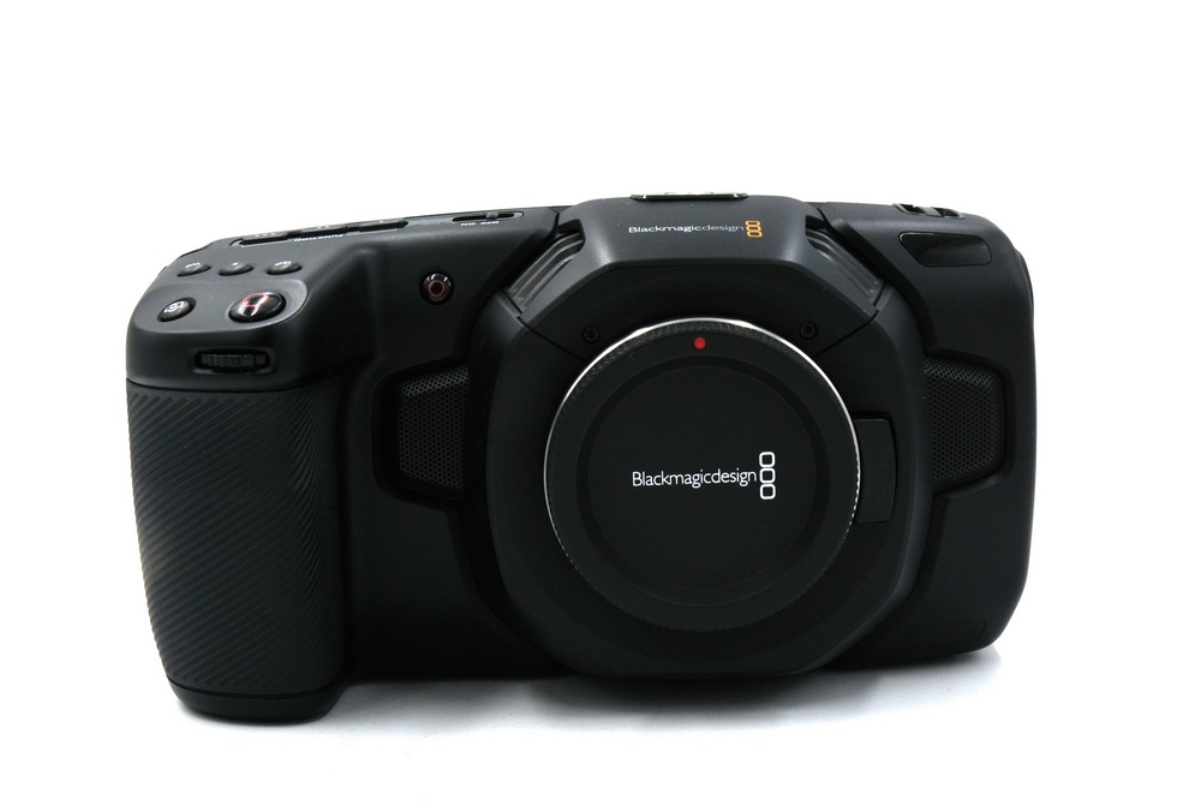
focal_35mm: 51
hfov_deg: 38.9
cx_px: 600
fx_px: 1702
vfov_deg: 26.5
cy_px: 400
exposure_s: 1/125
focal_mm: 34.3
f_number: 18
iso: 800
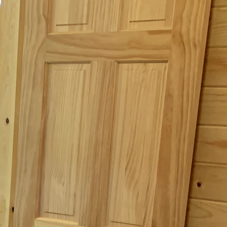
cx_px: -192
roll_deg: +0.8
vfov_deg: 14.6
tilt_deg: -22.5
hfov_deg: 13.8
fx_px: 824
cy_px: 342
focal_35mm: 111
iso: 250
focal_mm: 4.25
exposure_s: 1/40
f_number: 1.8
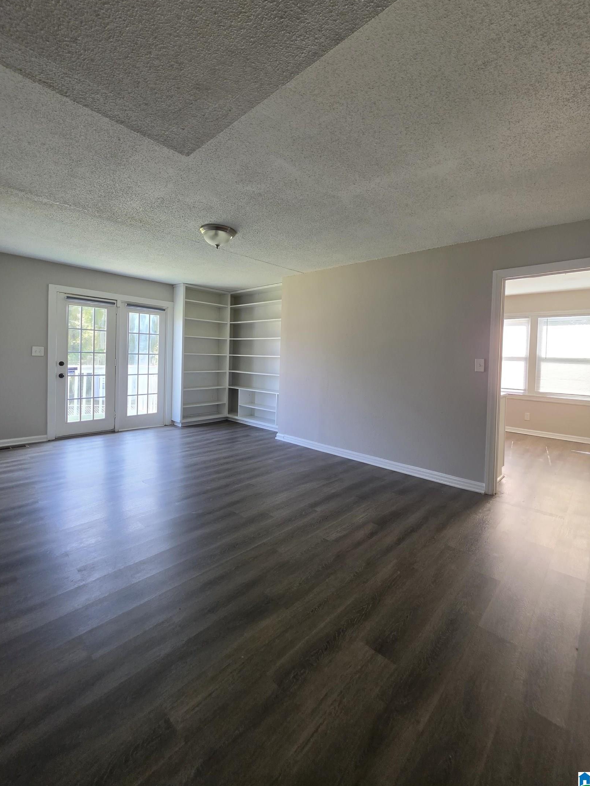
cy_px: 366
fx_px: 318
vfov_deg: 101.9
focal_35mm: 14
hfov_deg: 85.7
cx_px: 305
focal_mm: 2.2
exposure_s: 1/120
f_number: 1.9
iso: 125
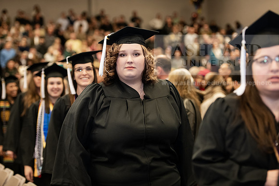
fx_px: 713
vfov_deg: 14.9
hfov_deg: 22.1
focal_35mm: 92
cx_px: 140
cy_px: 93
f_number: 3.2
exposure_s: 1/200
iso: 2000
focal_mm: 92
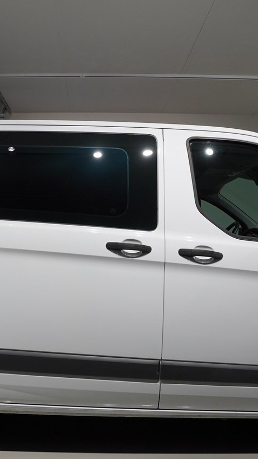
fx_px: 389
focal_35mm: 32
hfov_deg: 36.4
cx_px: 94
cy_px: 271
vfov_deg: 60.6
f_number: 4
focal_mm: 16
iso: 800
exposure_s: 1/160
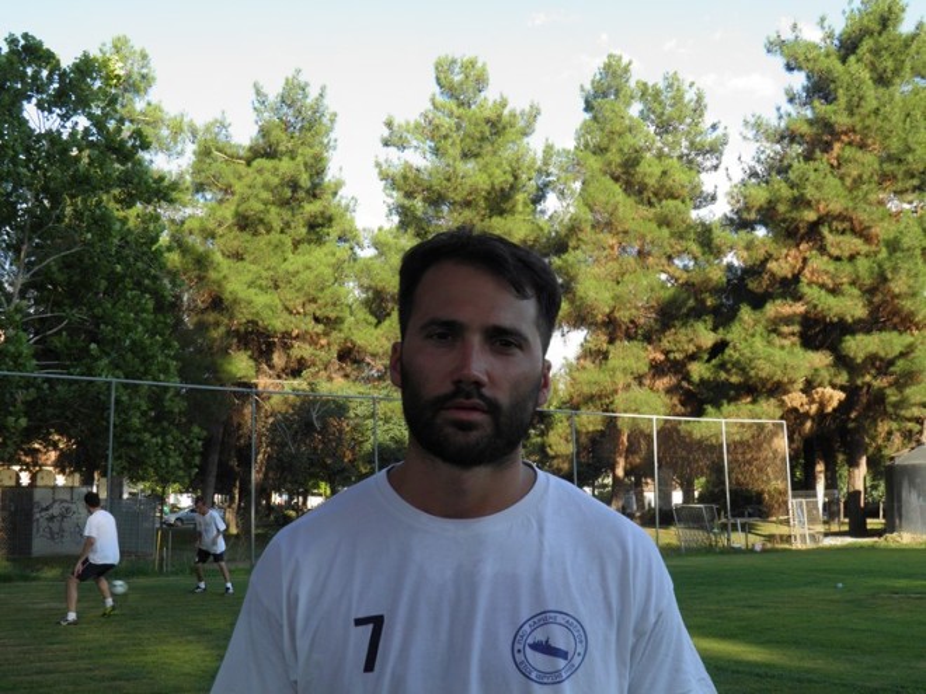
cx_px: 463
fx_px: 1043
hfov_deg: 47.9
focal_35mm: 39
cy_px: 347
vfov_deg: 36.8
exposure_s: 1/80
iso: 50
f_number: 5.7
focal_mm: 7.1
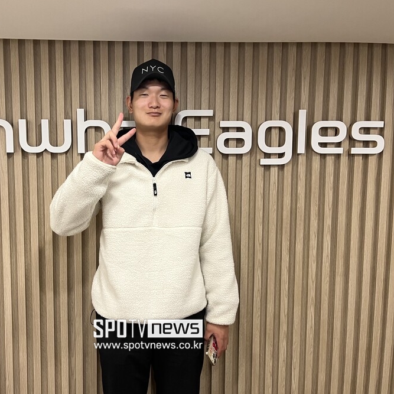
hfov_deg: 51.9
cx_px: 145
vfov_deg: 52.5
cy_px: 196
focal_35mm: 31
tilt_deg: -6.5
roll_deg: -0.1
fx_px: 399
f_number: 1.6
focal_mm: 5.1
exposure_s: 1/60
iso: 160
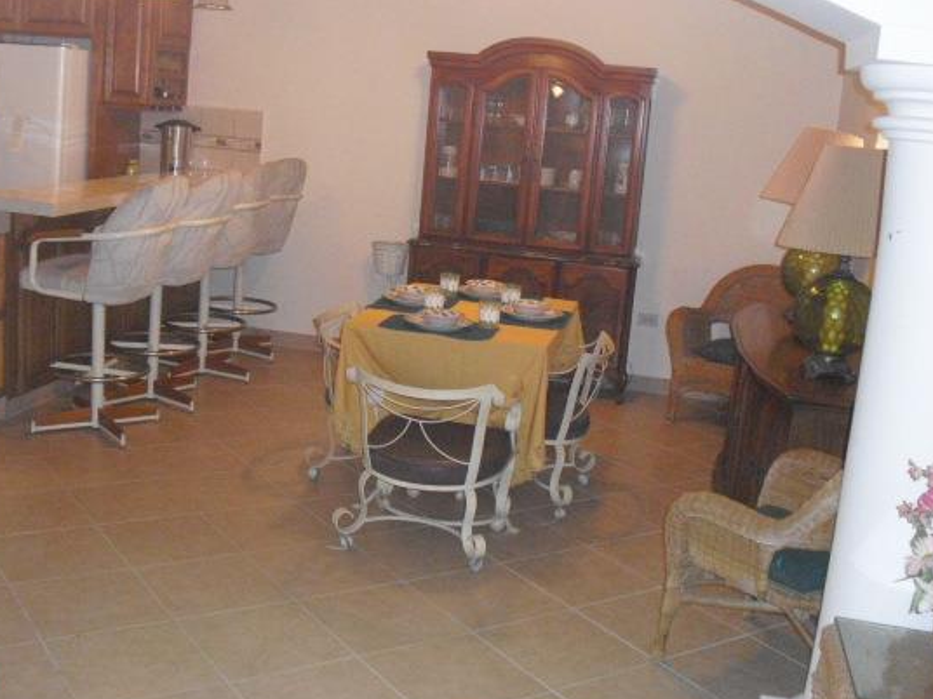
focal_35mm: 43
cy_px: 301
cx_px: 395
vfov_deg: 33.5
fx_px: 1159
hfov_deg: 43.7
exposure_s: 1/60
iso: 800
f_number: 3.1
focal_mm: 6.3
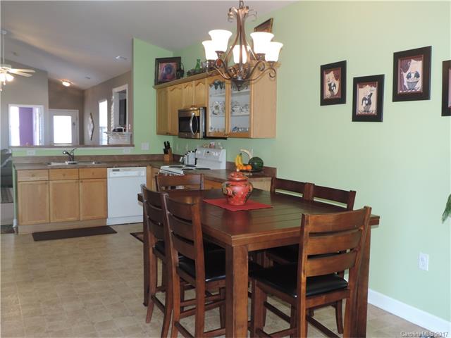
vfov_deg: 42.9
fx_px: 430
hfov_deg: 55.4
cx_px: 226
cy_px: 169
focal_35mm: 33
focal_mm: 5.8
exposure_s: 1/30
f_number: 3.2
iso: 200
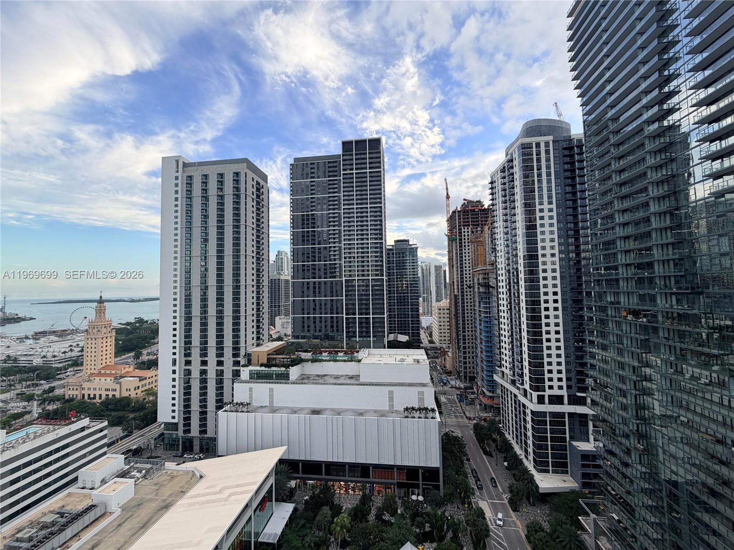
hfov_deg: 102.1
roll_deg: +1.5
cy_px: 275
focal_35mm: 14
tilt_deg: +2.6
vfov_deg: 85.7
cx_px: 367
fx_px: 297
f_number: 2.2
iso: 64
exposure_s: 1/502
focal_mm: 2.22
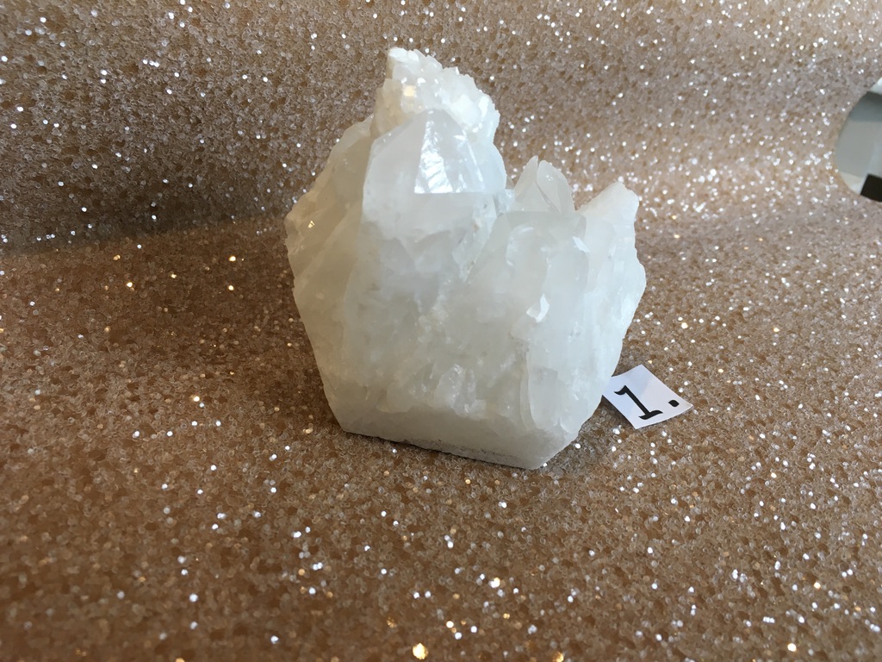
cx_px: 441
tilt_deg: -31.2
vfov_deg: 48.2
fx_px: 739
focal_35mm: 29
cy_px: 331
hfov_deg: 61.7
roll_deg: -9.1
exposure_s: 1/33
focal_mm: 4.15
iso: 64
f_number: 2.2
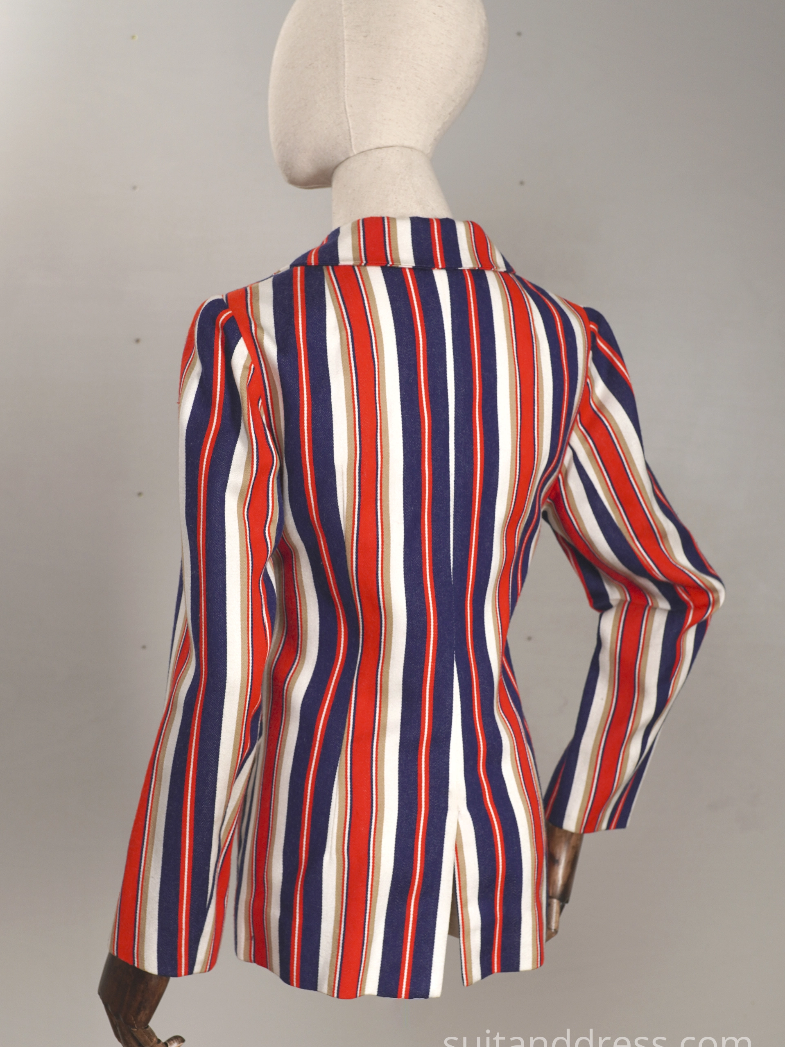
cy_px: 510
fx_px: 1572
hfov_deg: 28.0
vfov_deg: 36.8
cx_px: 393
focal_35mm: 52
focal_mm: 32
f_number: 5
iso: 200
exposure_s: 1/50
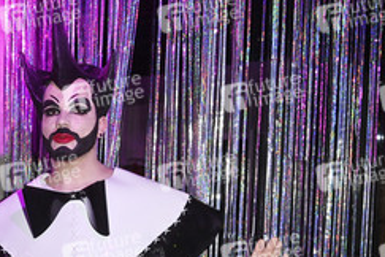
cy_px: 213
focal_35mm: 52
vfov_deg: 25.5
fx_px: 556
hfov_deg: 36.5
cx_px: 61
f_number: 5.6
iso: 2000
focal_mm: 28
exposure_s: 1/40
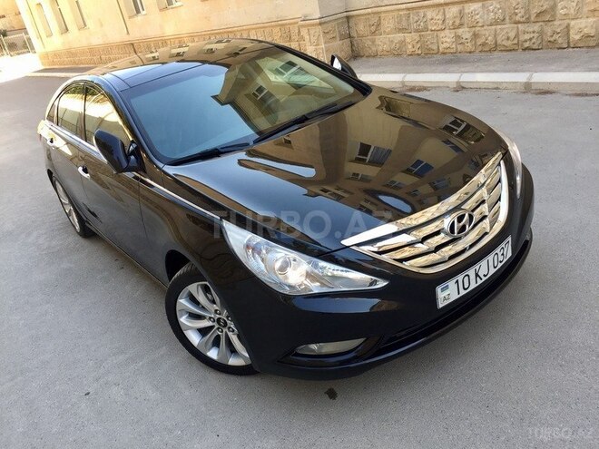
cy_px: 224
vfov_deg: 48.2
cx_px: 300
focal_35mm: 29
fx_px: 502
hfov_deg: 61.7
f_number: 2.2
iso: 32
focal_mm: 4.15
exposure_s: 1/122
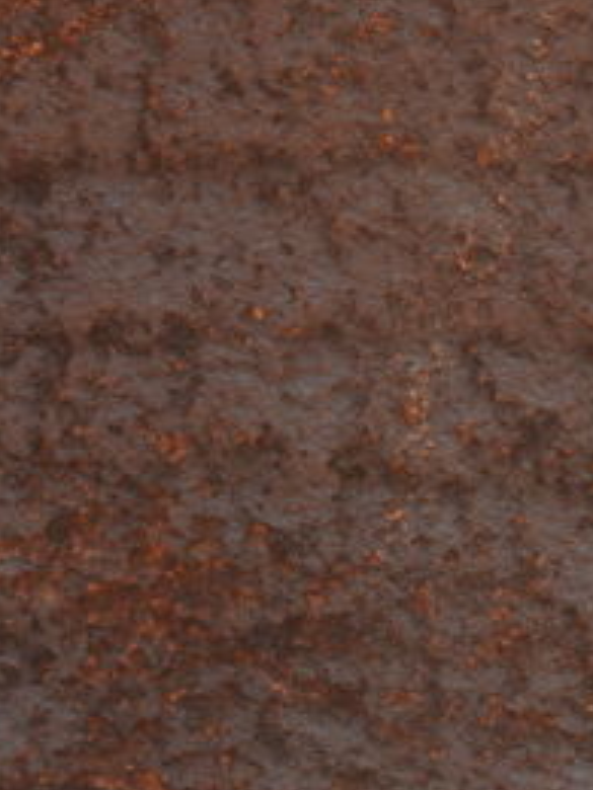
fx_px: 3380
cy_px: 188
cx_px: 1159
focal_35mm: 148
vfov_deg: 13.3
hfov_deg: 9.4
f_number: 9
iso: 200
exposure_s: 1/60
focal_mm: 50
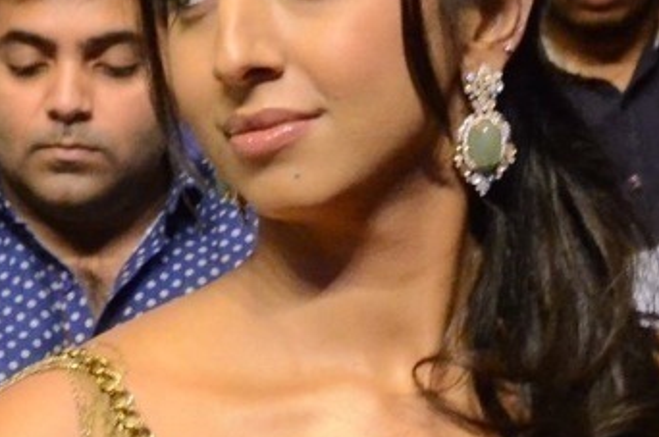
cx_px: -204
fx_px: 4807
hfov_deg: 7.7
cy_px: 396
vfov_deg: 5.2
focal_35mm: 263
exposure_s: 1/100
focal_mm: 50
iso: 6400
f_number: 7.1
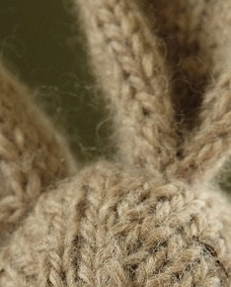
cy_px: 300
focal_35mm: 129
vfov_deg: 14.6
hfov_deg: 12.0
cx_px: 135
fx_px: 1100
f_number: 5.6
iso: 1000
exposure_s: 1/60
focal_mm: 24
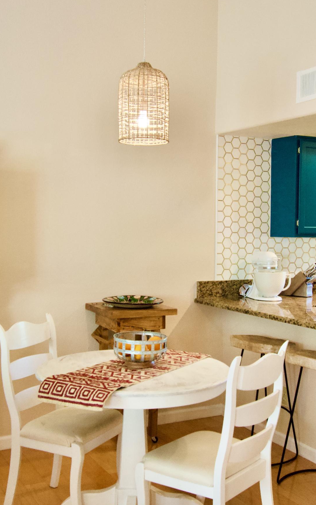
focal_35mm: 45
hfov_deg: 28.7
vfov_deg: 44.5
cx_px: 169
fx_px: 618
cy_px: 249
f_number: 5.3
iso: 1250
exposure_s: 1/60
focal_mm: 17
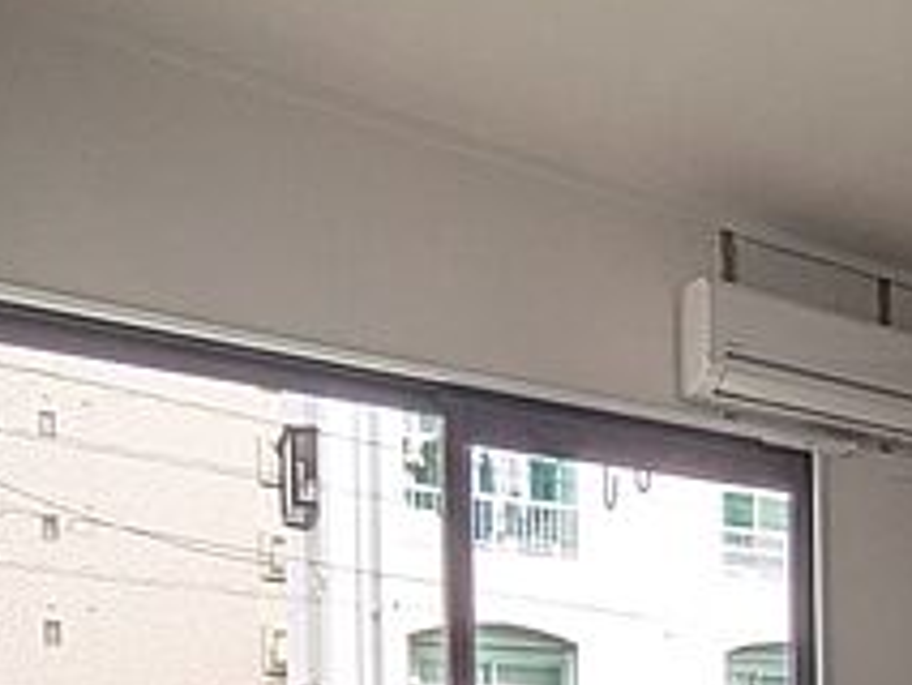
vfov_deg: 30.5
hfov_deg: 34.1
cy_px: 766
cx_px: 1143
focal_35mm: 42
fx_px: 1107
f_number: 2.2
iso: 40
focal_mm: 1.83
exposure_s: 1/131
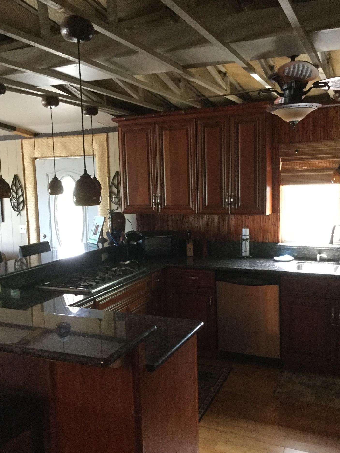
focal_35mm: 33
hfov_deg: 42.9
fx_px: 432
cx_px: 178
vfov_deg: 55.4
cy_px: 226
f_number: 2.4
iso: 200
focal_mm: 3.3
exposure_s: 1/30
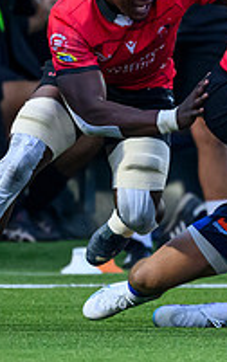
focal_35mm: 2415
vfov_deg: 0.9
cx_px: 393
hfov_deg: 0.5
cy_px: 18
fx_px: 23853
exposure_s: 1/1000
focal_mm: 560
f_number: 4
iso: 4000
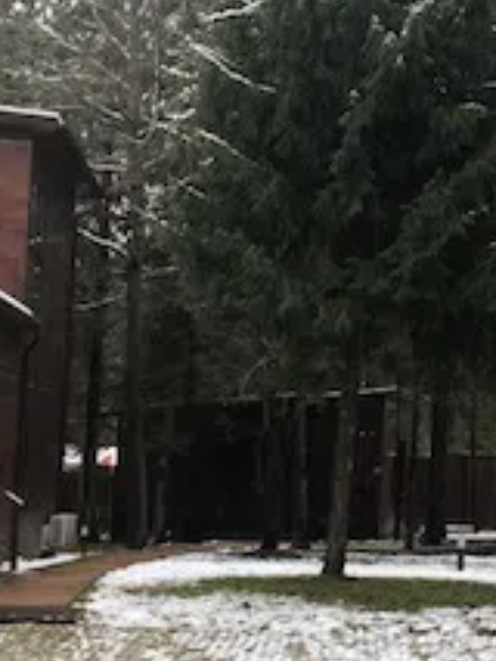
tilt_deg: +3.8
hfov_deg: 17.6
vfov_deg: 23.2
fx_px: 1603
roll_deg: -1.5
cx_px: 301
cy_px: 394
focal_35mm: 84
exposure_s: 1/100
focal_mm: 3.99
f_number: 1.8
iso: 20
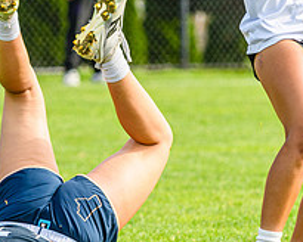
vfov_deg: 3.1
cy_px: 66
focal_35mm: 498
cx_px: 80
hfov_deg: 3.9
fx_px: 4466
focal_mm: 125
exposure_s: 1/1250
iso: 100
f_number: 3.2
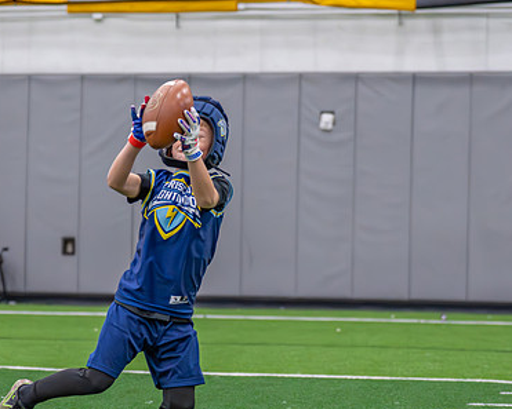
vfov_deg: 9.5
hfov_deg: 11.9
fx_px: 2455
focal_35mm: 162
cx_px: 197
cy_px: 215
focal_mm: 70
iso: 5000
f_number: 2.8
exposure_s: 1/1000
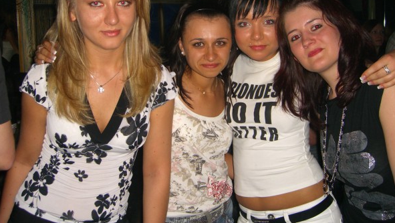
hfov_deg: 48.3
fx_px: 440
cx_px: 198
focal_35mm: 42
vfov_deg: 28.2
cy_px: 76
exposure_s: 1/60
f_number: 2.8
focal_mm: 7.9
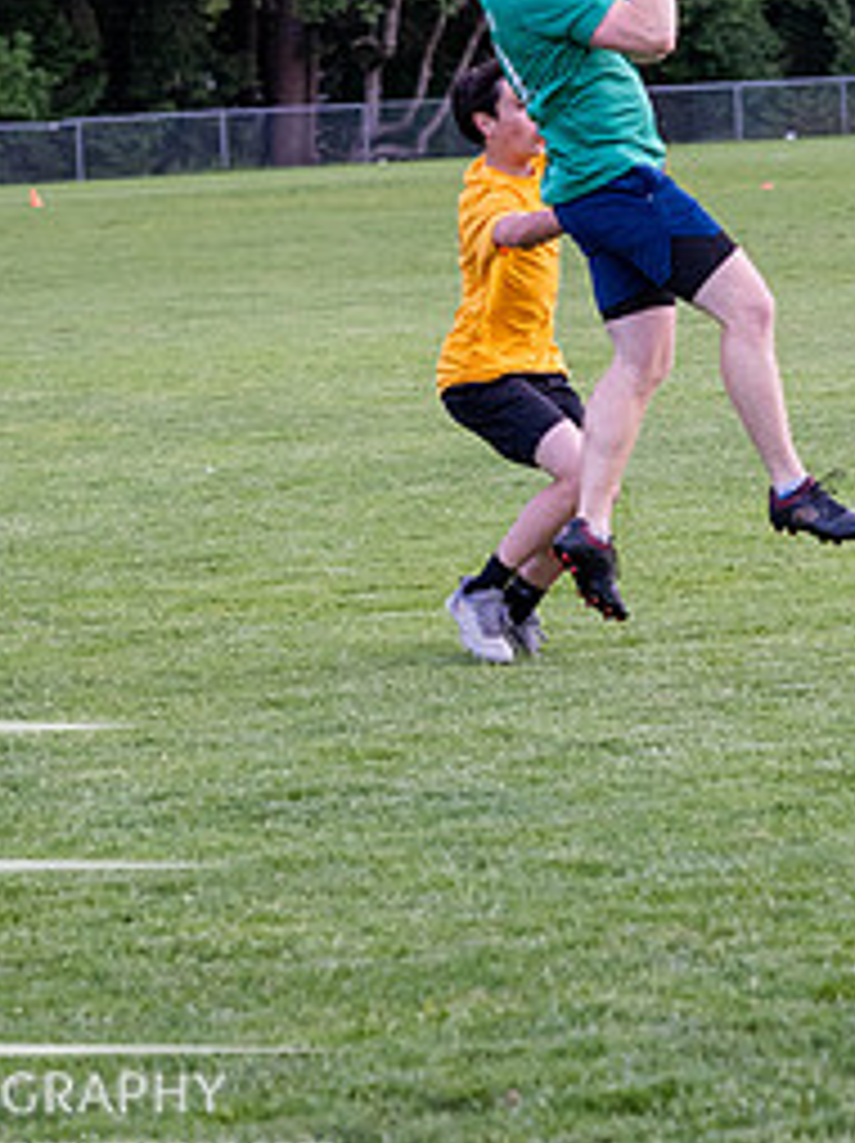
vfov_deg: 9.8
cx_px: 493
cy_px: 194
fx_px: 6664
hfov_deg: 7.3
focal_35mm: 202
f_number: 2.8
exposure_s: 1/1000
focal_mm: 57
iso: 1250
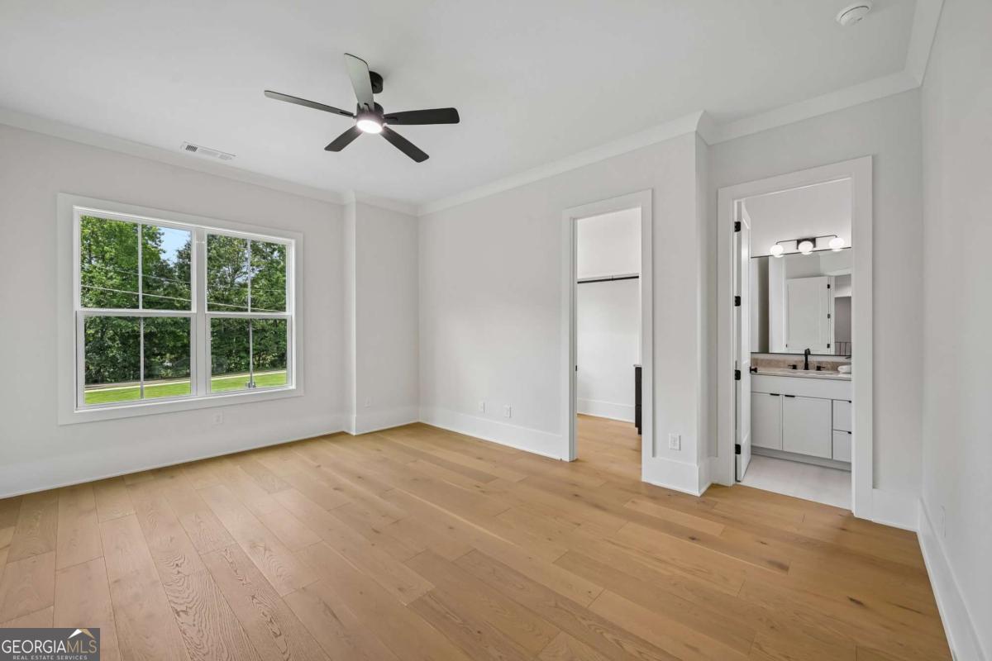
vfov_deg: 81.2
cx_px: 496
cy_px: 330
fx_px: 386
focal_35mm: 14
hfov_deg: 104.3
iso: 100
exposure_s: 1/20
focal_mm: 14
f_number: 8
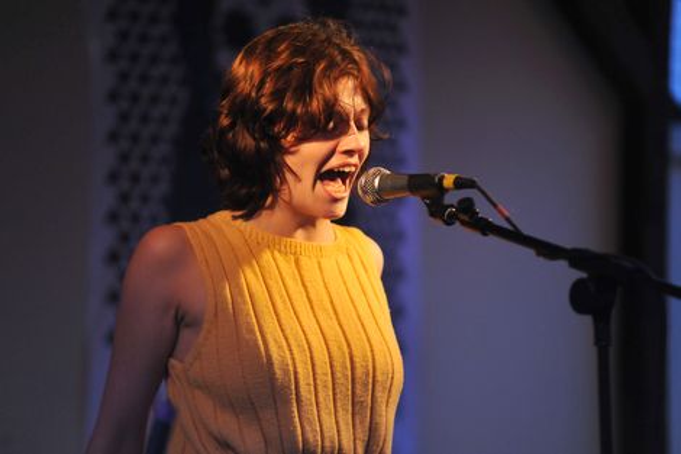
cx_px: 340
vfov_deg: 6.9
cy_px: 227
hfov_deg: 10.3
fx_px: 3782
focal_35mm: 200
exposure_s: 1/320
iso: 2000
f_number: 2.8
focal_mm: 200
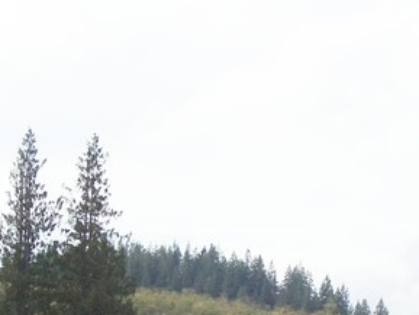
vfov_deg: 9.3
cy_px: 466
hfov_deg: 12.6
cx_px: 333
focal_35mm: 156
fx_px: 1889
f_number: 7.1
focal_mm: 6
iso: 80
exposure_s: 1/200
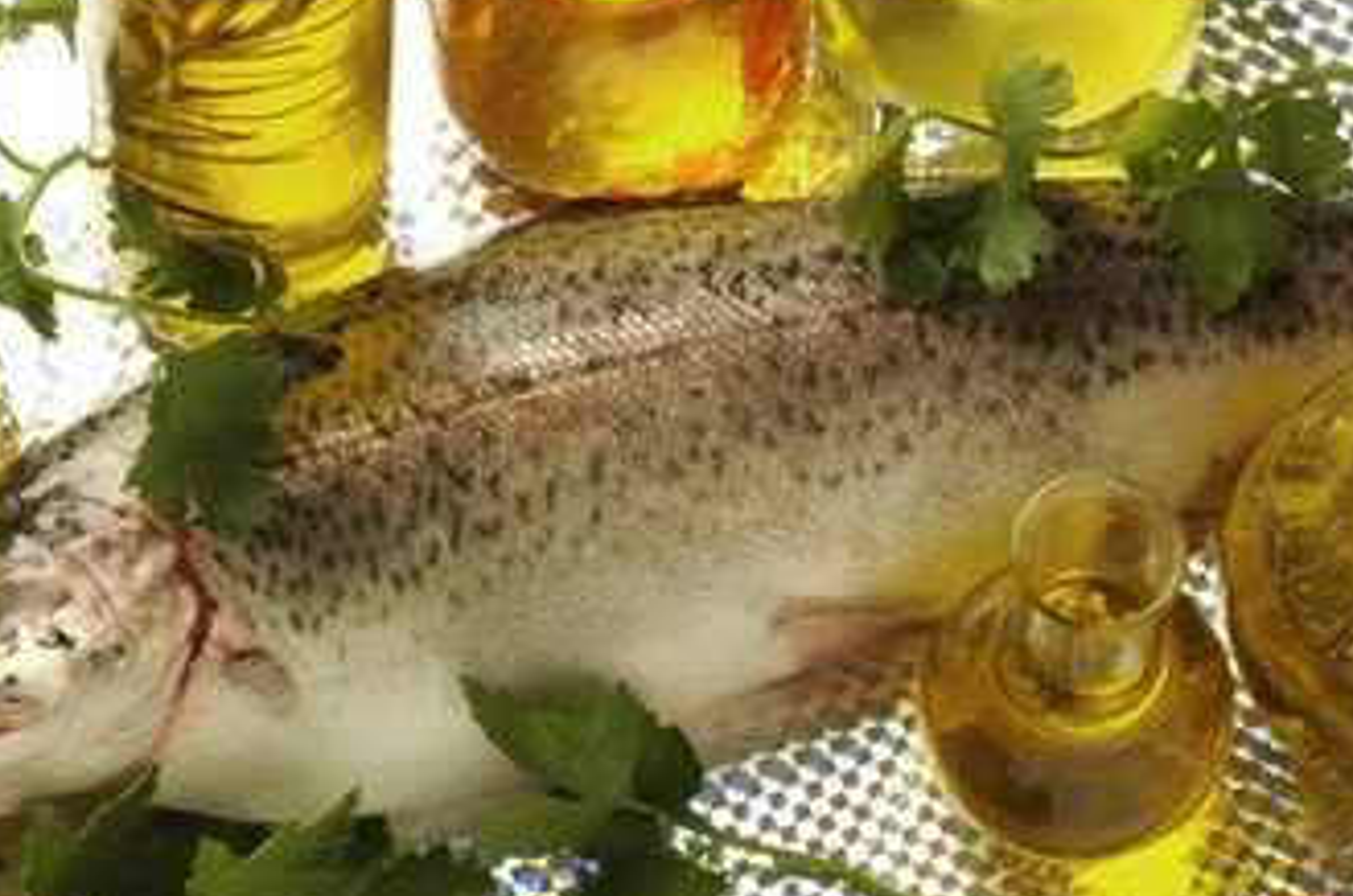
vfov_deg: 7.1
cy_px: 483
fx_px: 7187
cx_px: 580
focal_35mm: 192
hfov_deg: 10.8
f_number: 22
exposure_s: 1/100
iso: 200
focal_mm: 105
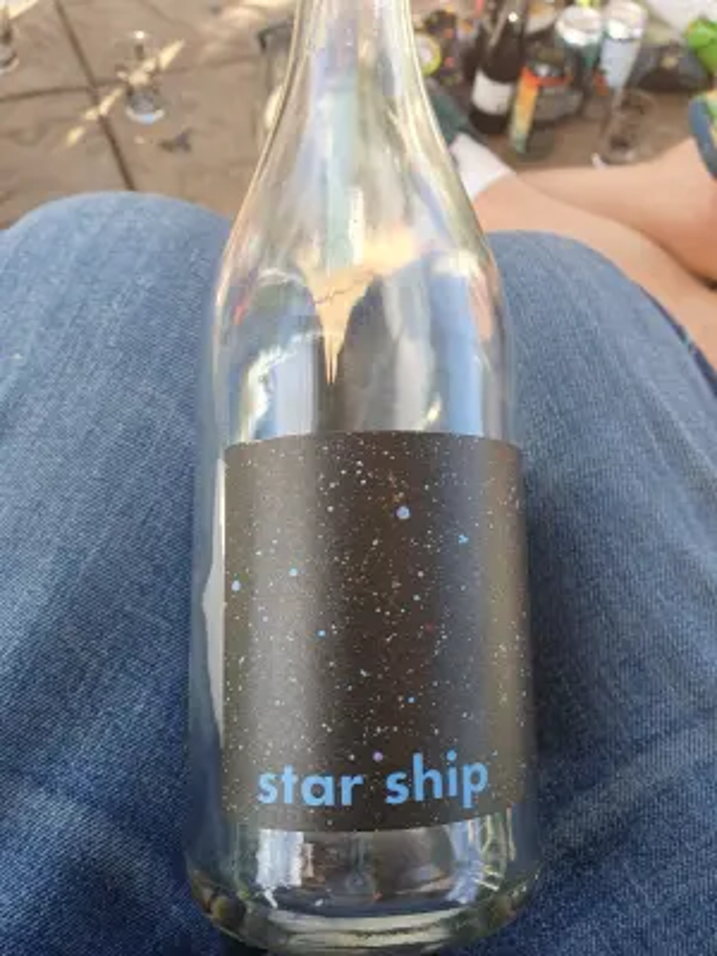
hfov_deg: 53.1
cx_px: 358
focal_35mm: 26
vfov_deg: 67.3
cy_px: 478
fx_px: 718
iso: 50
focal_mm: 4.32
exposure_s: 1/162
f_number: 2.4
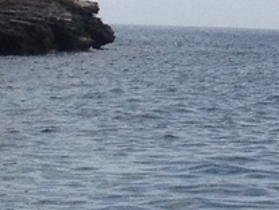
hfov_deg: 7.2
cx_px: 422
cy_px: -148
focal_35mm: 270
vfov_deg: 5.4
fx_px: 2180
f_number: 2.4
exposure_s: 1/2907
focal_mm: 4.28
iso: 64
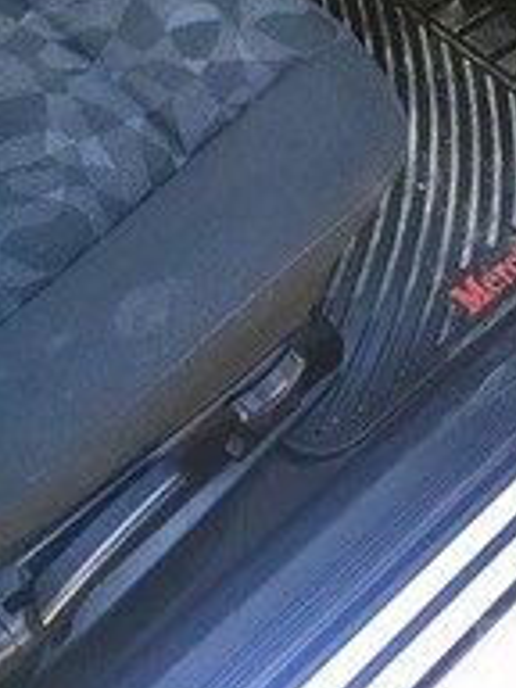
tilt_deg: -39.7
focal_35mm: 75
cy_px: -186
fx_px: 1491
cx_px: 86
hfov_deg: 19.4
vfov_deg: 23.3
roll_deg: -0.7
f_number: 2.2
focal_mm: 4.15
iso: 50
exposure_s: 1/33
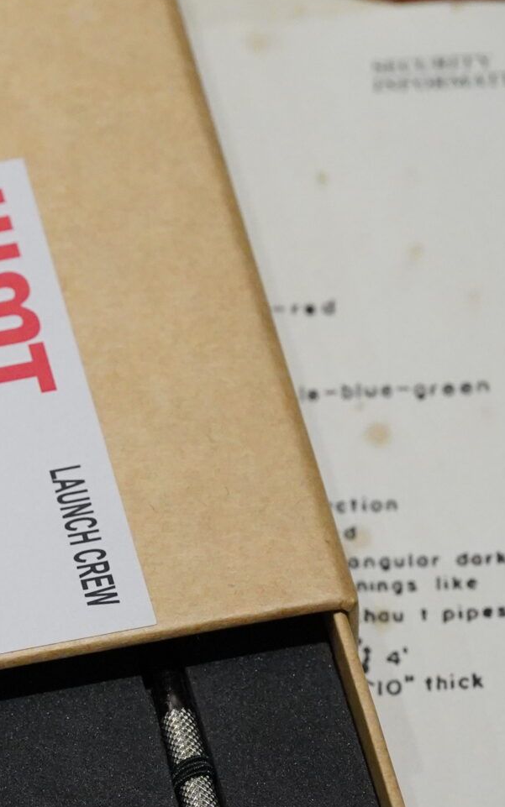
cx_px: -172
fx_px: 6273
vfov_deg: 7.4
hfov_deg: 4.6
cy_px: 584
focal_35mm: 285
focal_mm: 105
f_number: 6.3
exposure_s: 1/125
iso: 10000
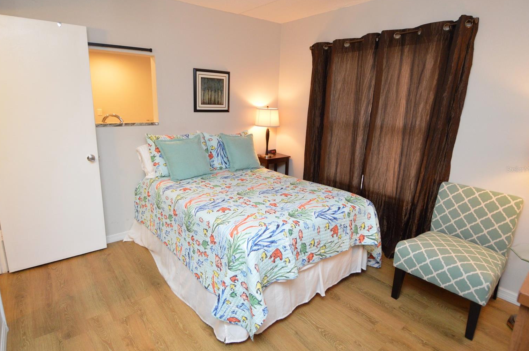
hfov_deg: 87.0
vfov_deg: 64.4
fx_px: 279
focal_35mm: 19
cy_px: 169
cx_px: 258
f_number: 4
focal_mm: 12
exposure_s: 1/60
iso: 1600
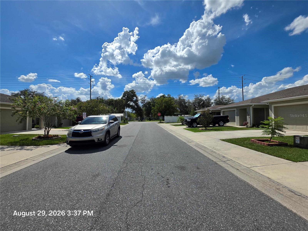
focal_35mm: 13
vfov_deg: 89.9
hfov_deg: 106.2
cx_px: 154
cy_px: 116
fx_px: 116
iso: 32
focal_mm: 2.2
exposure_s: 1/4036
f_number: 1.9
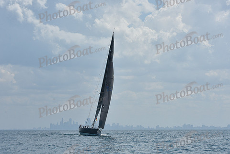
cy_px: 73
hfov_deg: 19.6
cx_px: 131
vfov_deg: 13.2
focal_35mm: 104
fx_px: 664
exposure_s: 1/1250
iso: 250
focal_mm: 86
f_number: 10
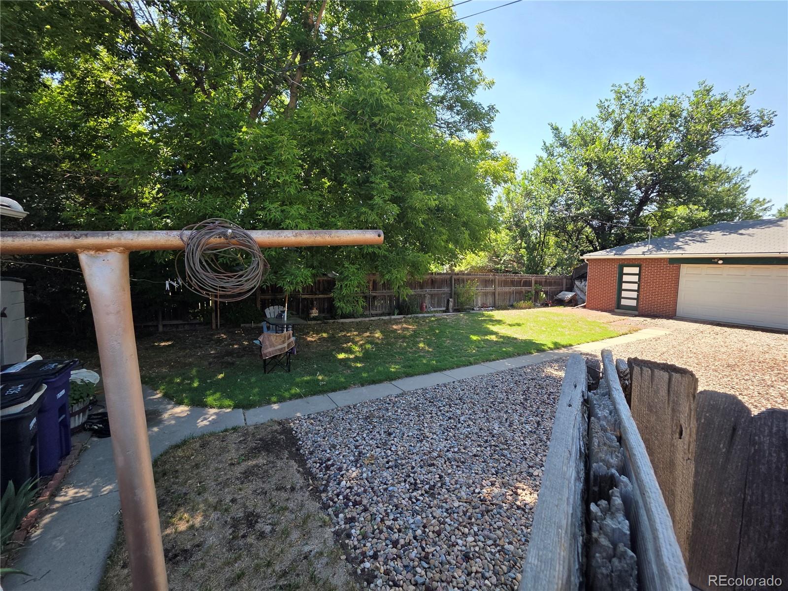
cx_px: 394
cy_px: 296
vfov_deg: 89.9
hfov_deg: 106.2
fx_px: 296
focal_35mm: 13
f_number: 1.9
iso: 40
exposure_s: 1/489
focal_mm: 2.2
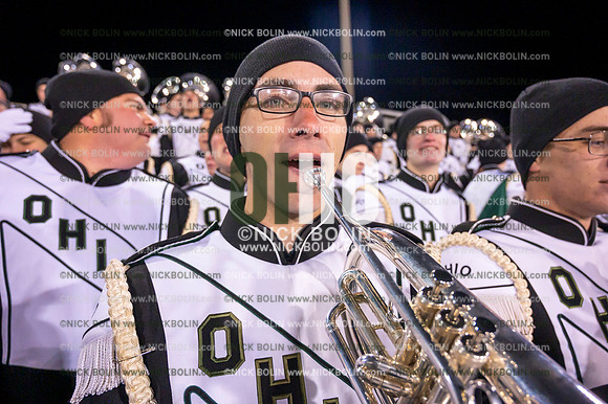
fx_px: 405
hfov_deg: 73.8
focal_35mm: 24
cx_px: 304
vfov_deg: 53.1
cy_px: 202
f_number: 4.5
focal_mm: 24
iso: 5000
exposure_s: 1/640
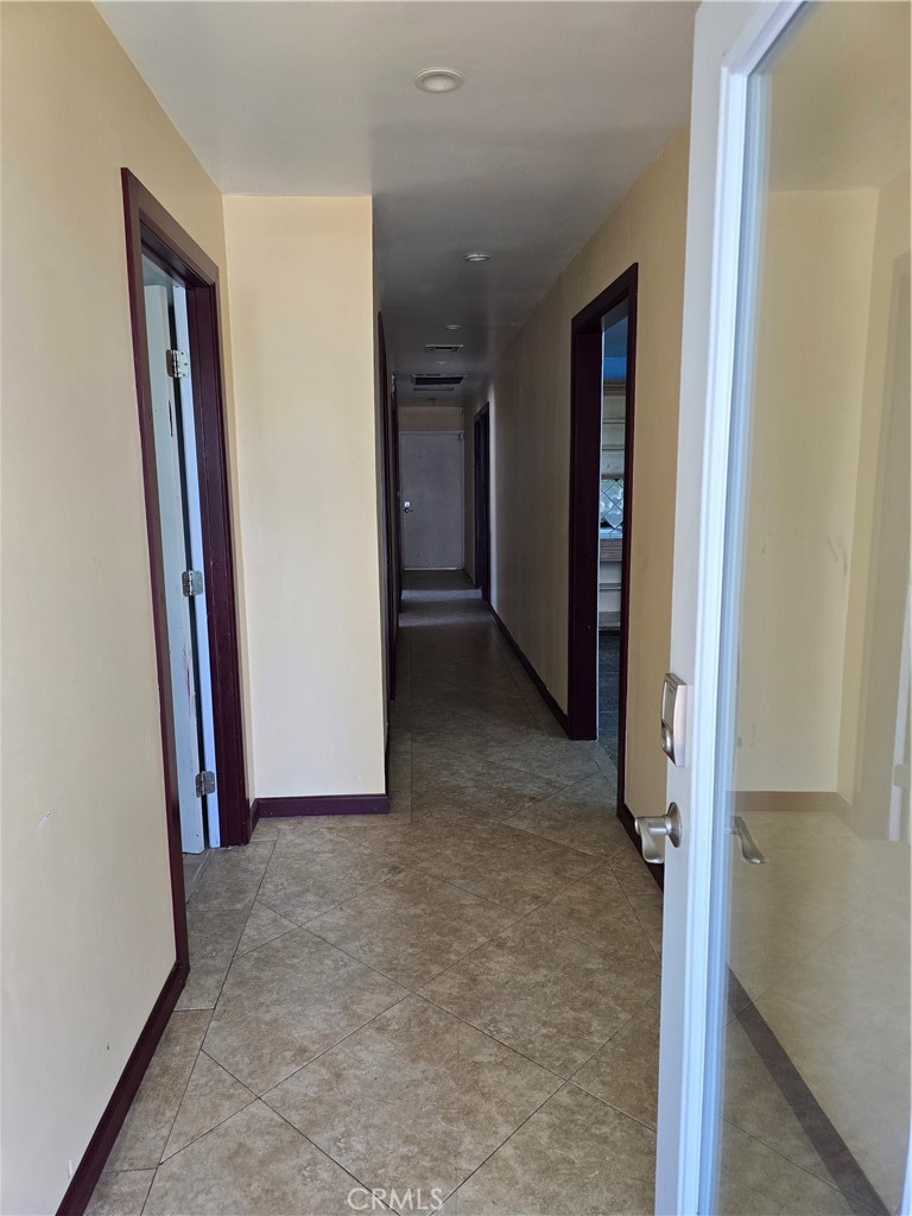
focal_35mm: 23
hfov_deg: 58.9
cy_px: 608
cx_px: 456
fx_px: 808
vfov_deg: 73.9
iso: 160
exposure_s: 1/180
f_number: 1.7
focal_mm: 6.3
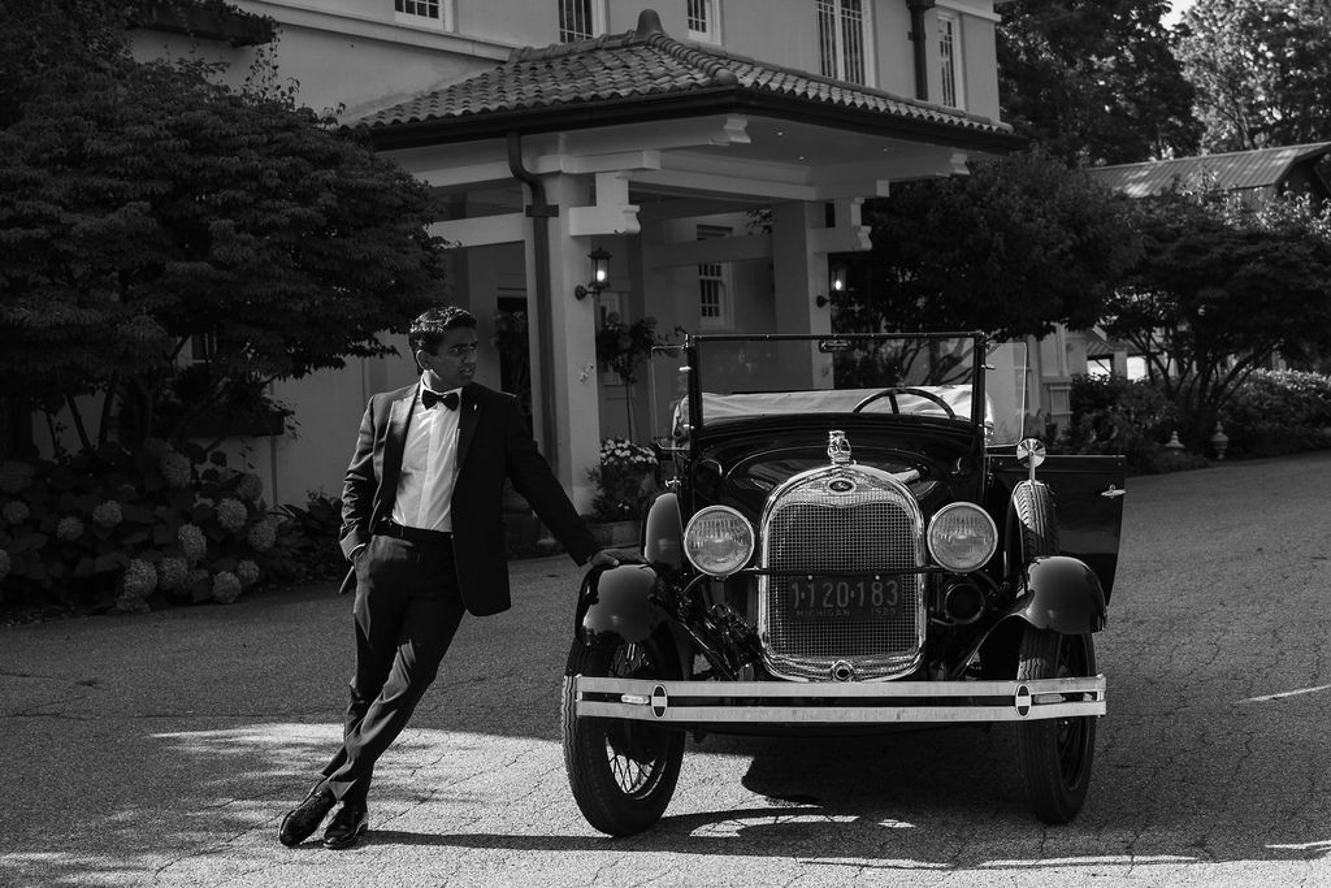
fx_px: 2145
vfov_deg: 23.2
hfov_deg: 34.0
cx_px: 933
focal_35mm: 58
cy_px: 271
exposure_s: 1/2000
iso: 320
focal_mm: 37
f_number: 4.5
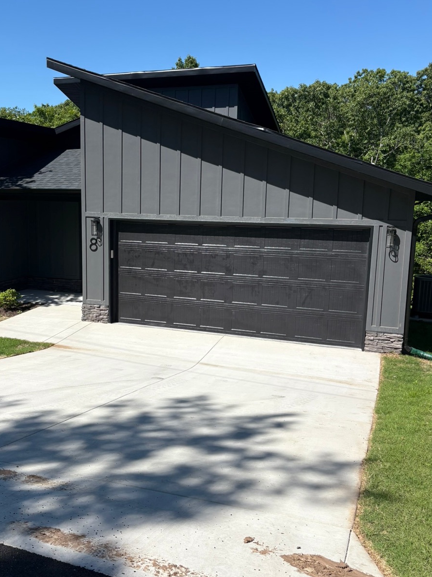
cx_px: 157
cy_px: 295
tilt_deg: -8.2
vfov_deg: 52.6
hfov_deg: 40.3
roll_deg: +0.6
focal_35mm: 35
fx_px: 583
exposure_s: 1/4608
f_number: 1.6
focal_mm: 5.96
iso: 50
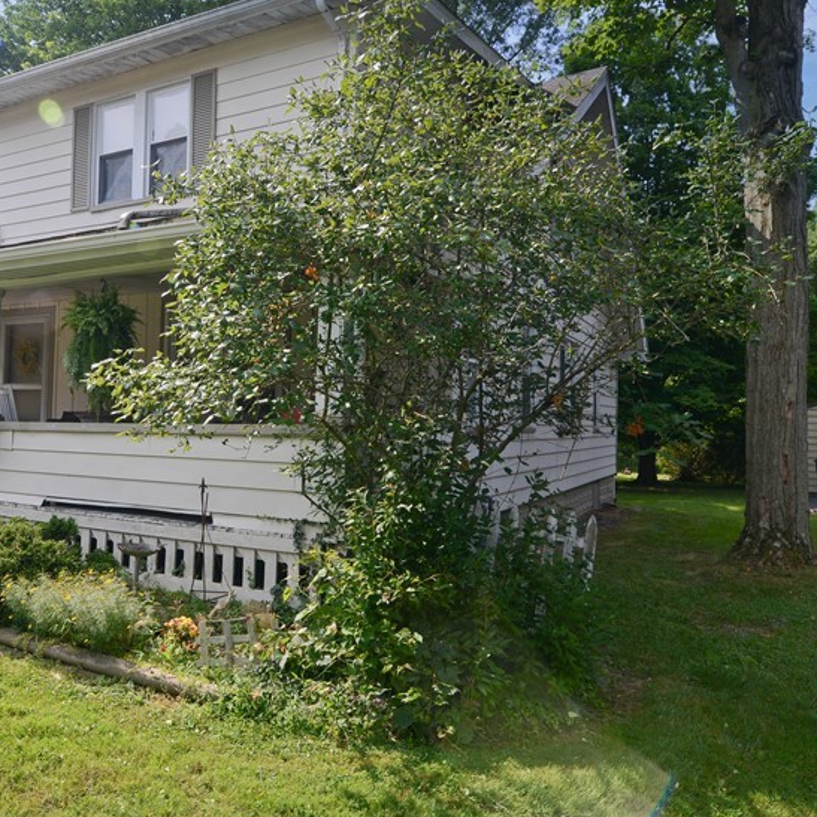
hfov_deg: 56.7
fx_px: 721
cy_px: 391
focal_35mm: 27
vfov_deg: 59.1
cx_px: 223
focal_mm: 16
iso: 250
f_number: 9
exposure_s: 1/320
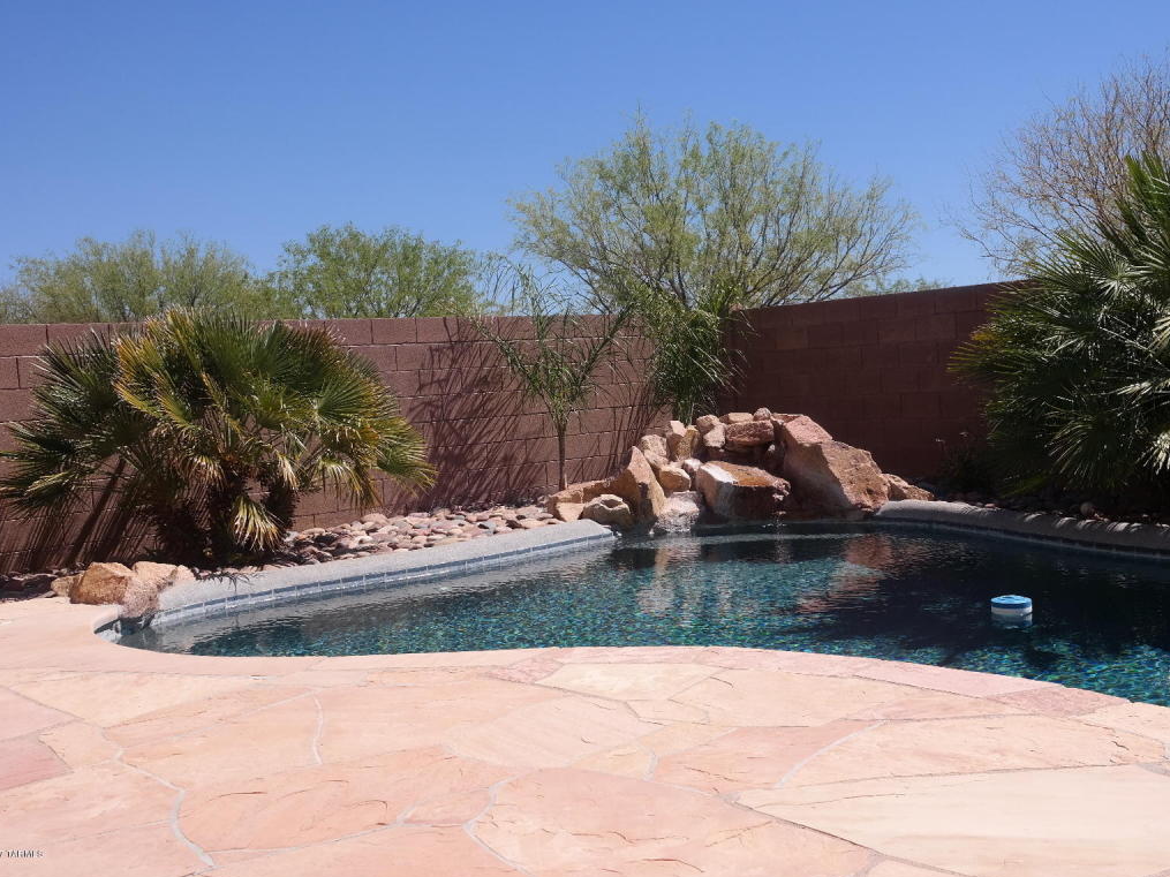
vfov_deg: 39.6
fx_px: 1217
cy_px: 441
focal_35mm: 36
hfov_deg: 51.3
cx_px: 636
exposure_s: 1/320
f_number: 7.1
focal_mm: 22
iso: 100
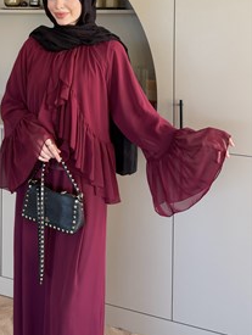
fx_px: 349
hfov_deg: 38.8
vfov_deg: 49.9
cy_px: 98
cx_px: 66
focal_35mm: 36
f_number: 1.78
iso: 160
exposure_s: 1/121
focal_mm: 6.76
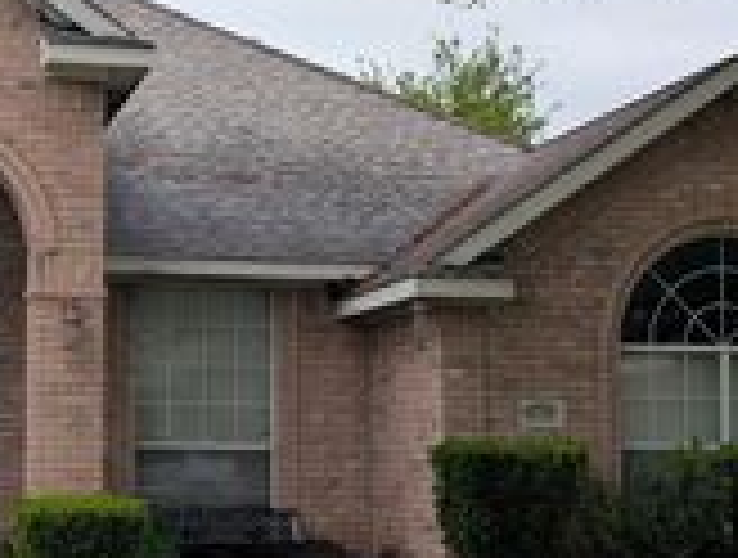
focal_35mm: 73
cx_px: 189
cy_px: 349
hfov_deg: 26.3
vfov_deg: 20.2
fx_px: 1561
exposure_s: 1/742
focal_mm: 6.9
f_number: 1.68
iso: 22
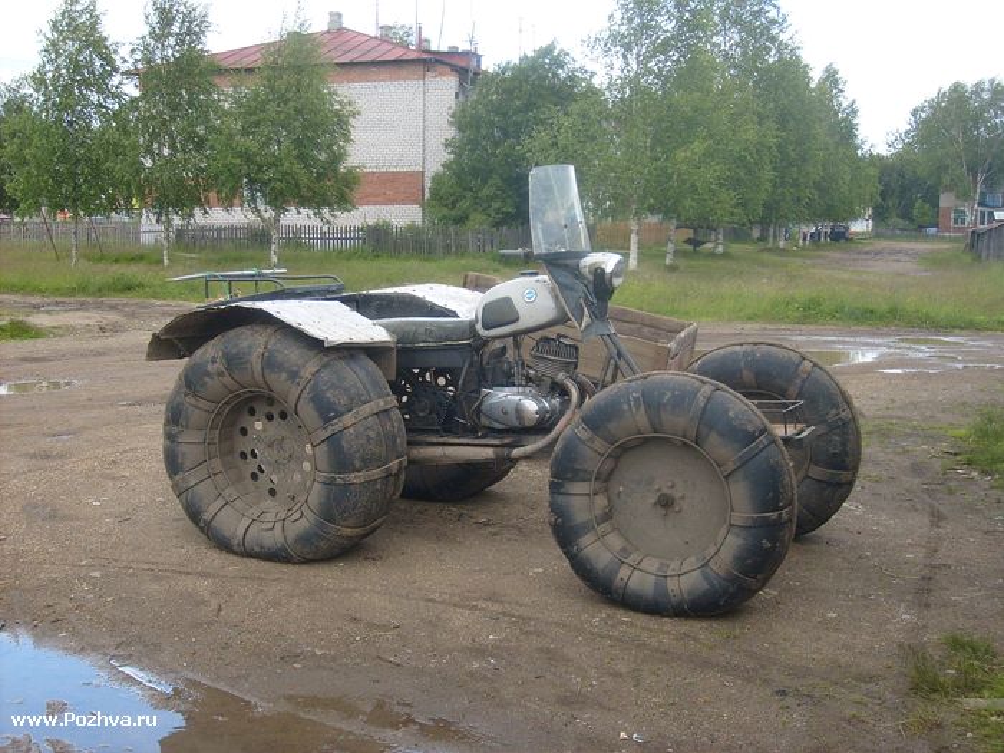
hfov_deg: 43.9
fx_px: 1247
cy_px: 376
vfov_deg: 33.6
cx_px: 502
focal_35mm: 43
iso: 80
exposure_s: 1/350
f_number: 3
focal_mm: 7.2
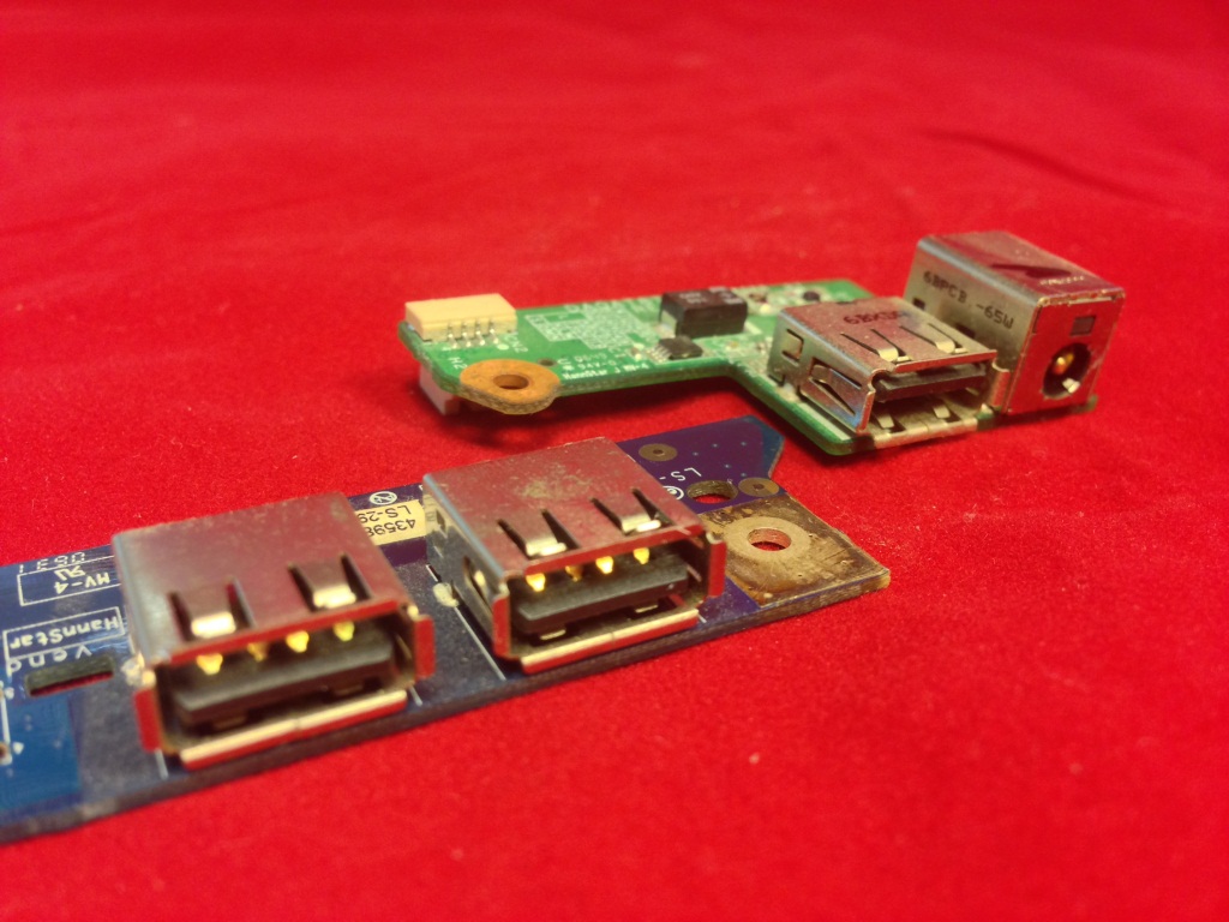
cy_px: 461
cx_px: 614
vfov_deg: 42.9
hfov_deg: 55.4
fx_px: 1172
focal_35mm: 33
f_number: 2.4
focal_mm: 4.12
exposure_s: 1/20
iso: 100
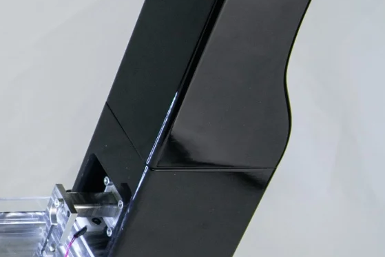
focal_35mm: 127
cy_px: 178
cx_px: -234
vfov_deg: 10.8
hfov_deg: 14.7
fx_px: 1358
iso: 800
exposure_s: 1/200
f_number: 13
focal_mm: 37
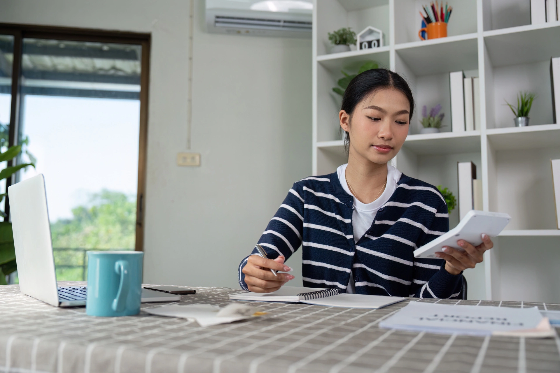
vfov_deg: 37.9
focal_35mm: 35
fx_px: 544
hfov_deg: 54.4
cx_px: 280
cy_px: 186
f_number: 2.8
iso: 800
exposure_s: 1/1000
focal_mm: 35
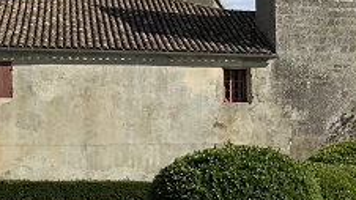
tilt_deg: -1.6
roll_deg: -0.2
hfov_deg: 21.0
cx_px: 367
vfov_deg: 12.3
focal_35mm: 98
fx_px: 925
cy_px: 154
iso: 16
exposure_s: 1/2801
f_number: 1.8
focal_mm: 3
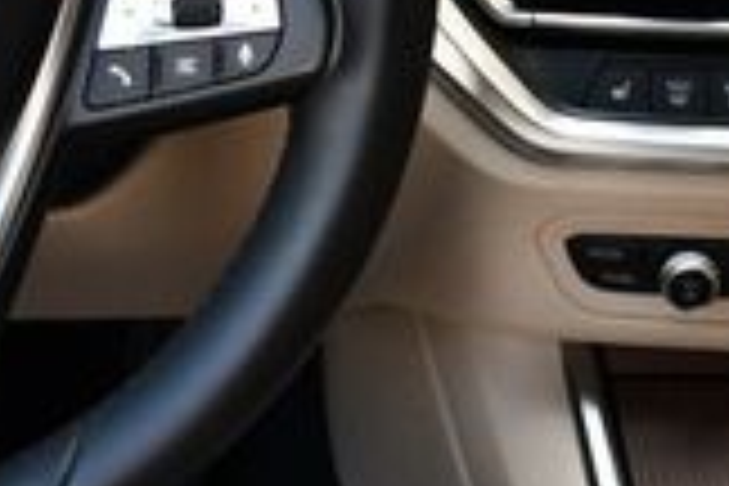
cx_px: 292
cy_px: 104
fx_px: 2875
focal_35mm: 142
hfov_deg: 14.4
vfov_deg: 9.6
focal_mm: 18
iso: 500
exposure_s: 1/250
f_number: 3.5
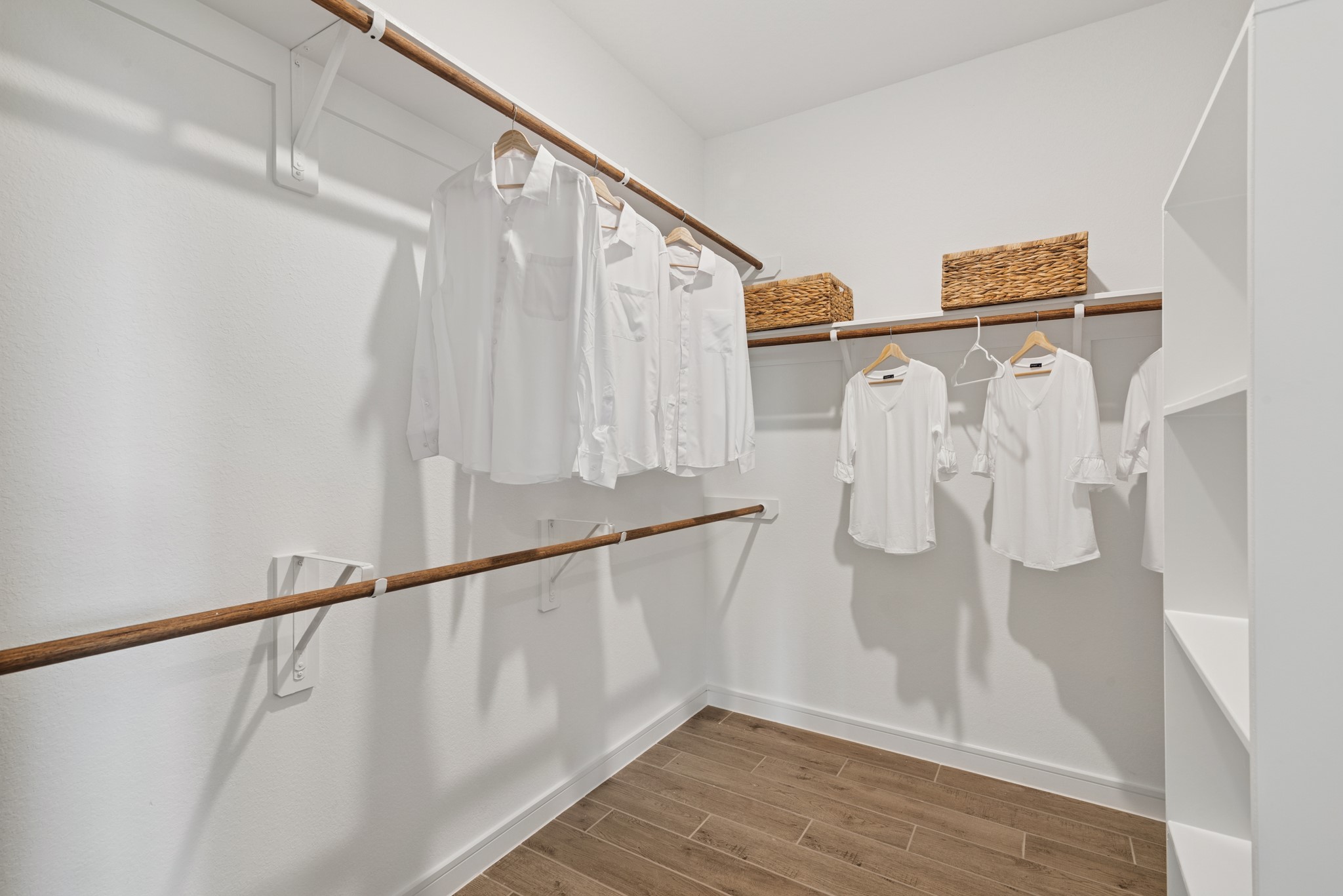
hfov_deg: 96.7
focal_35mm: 16
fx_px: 597
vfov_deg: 73.8
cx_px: 672
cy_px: 448
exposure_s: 1/2
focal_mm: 16
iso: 100
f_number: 9
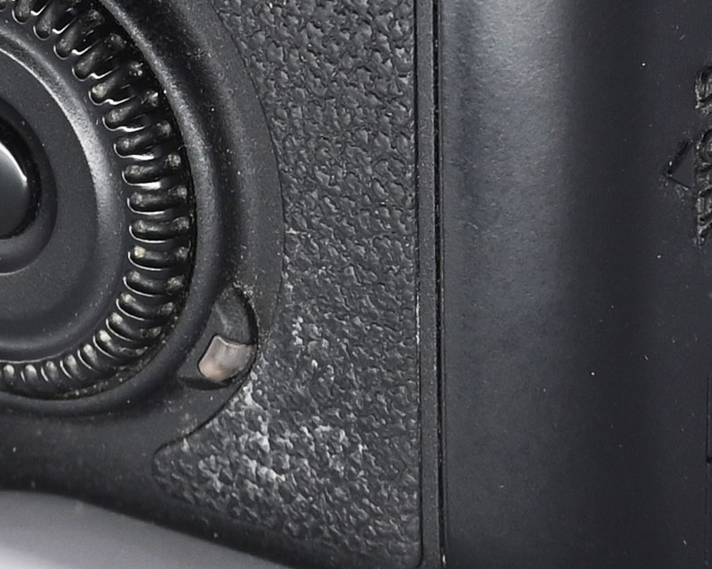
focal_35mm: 349
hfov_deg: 5.5
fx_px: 7353
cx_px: 91
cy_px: -276
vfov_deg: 4.4
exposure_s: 1/200
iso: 500
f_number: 9
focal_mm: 50
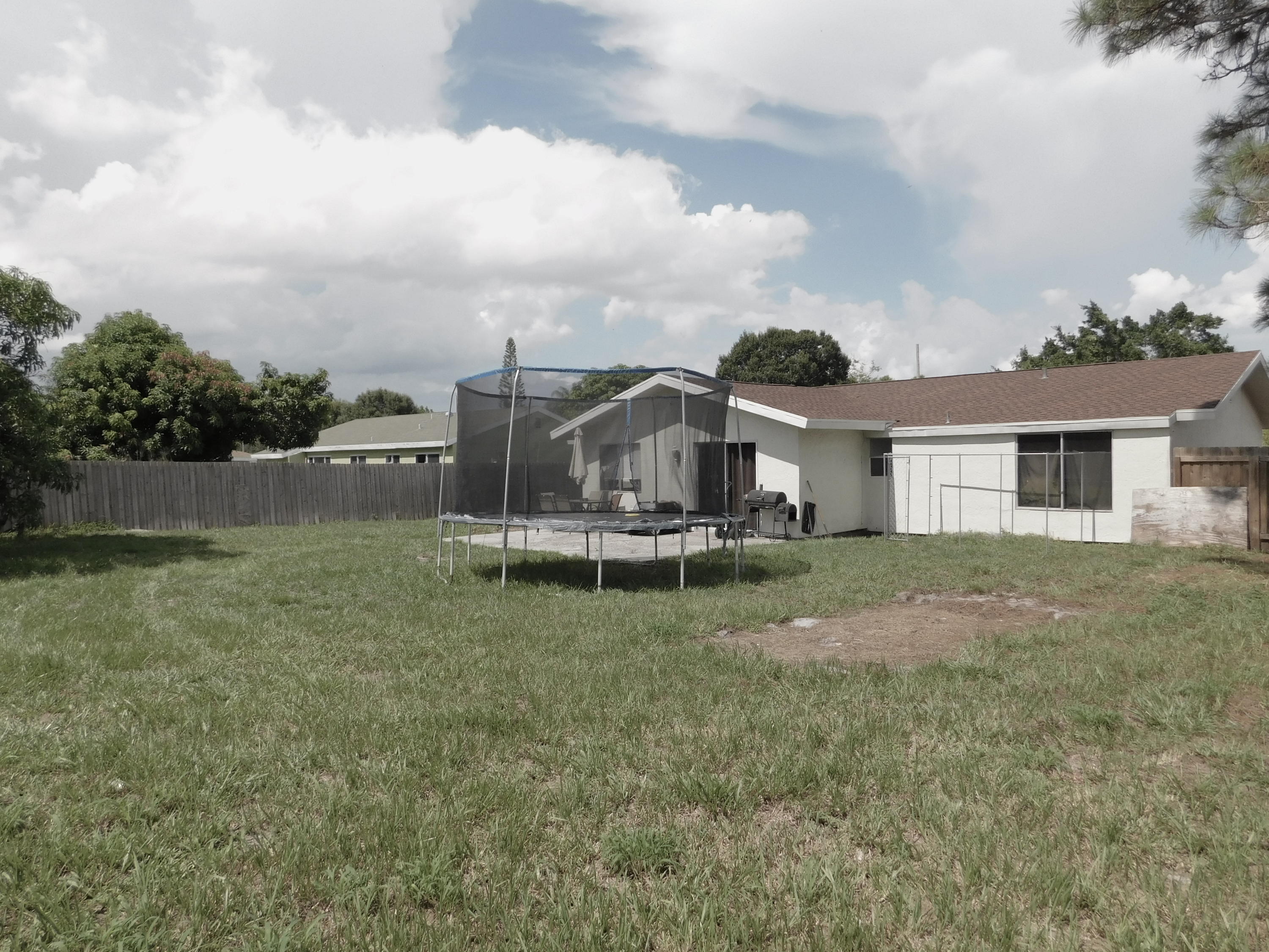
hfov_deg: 73.9
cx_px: 634
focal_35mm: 23
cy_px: 476
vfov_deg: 58.9
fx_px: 843
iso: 125
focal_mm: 4
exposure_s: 1/500
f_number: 6
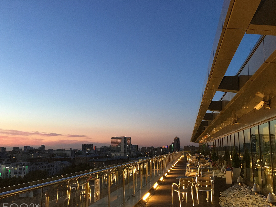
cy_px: 116
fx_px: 263
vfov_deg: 42.9
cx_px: 148
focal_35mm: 33
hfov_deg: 55.3
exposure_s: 1/33
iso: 160
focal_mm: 4.15
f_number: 2.2
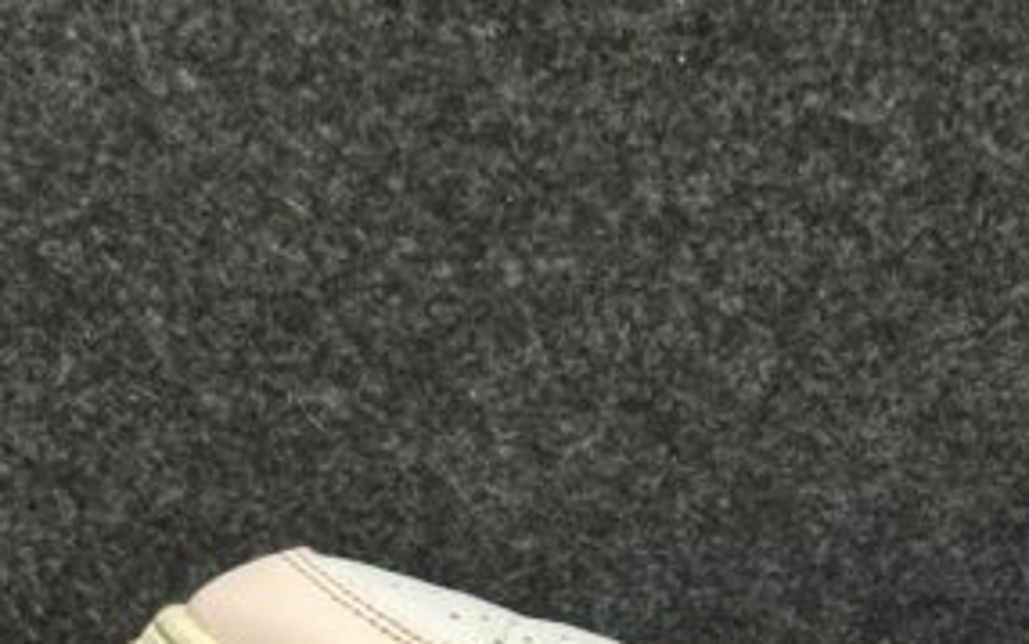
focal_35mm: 142
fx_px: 3984
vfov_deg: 8.7
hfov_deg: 14.6
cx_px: 892
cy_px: 1293
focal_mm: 6.86
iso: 160
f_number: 1.78
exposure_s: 1/50
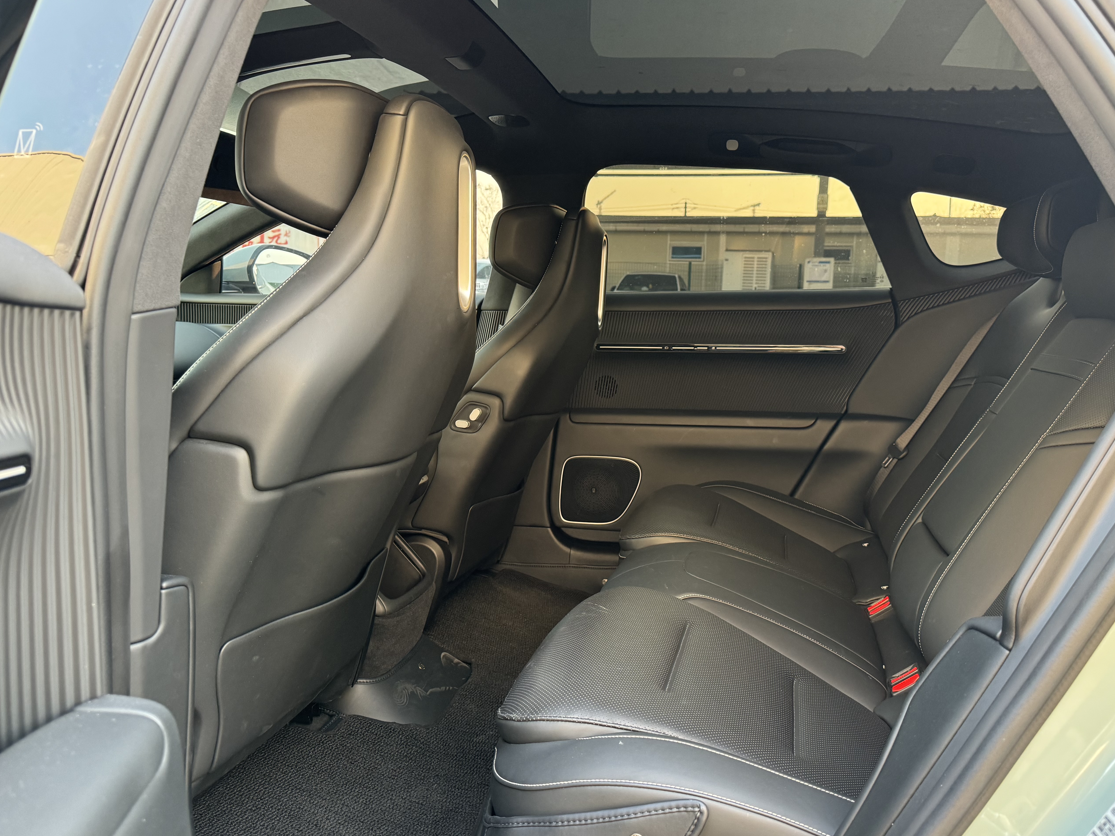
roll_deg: -2.1
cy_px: 410
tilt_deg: -6.3
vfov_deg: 51.4
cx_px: 624
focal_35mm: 27
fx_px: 870
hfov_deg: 65.1
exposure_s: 1/60
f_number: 1.78
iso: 250
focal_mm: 6.86
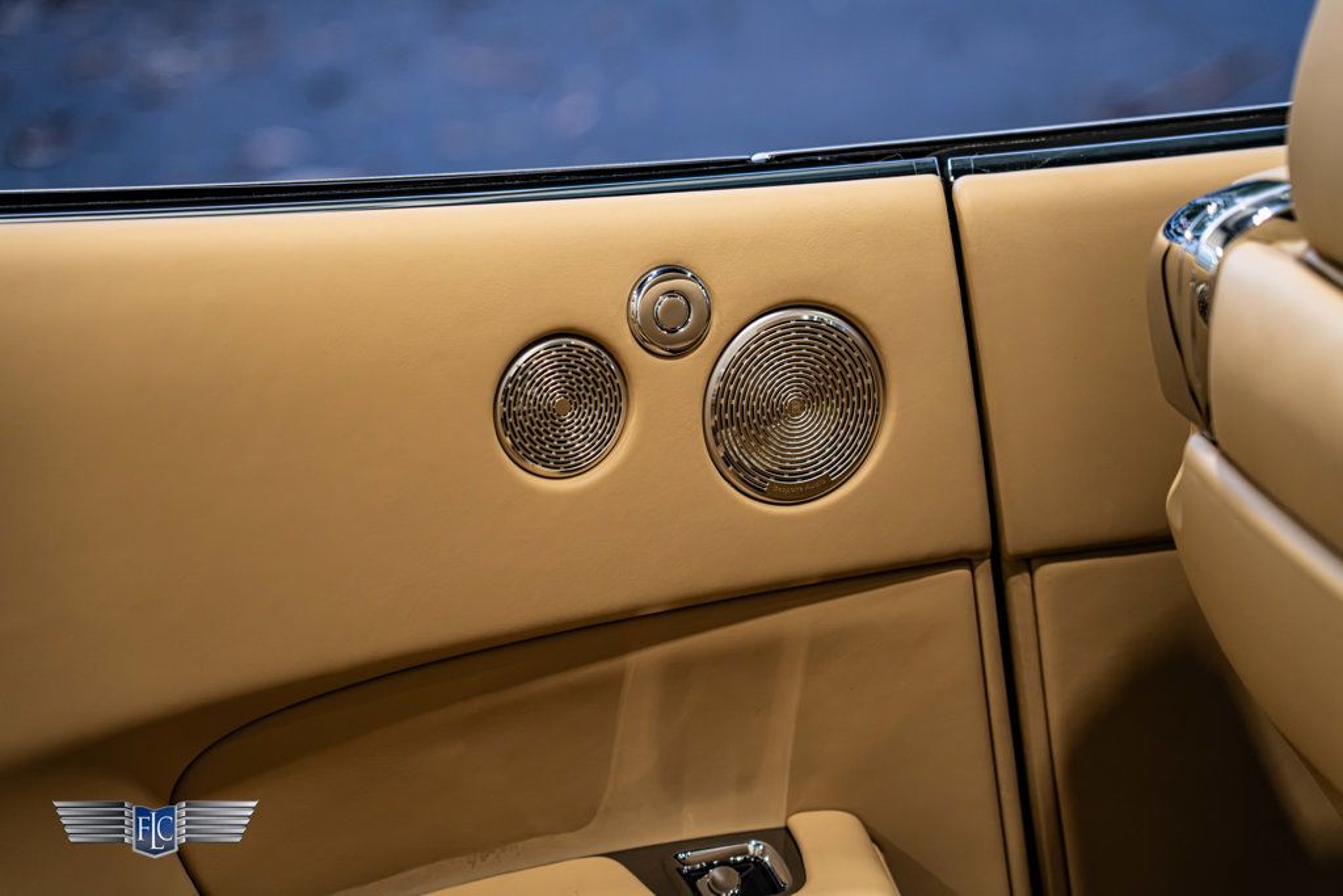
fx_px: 3917
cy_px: 448
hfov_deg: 19.5
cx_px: 672
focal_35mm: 105
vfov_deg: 13.0
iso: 1250
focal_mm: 105
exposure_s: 1/80
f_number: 4
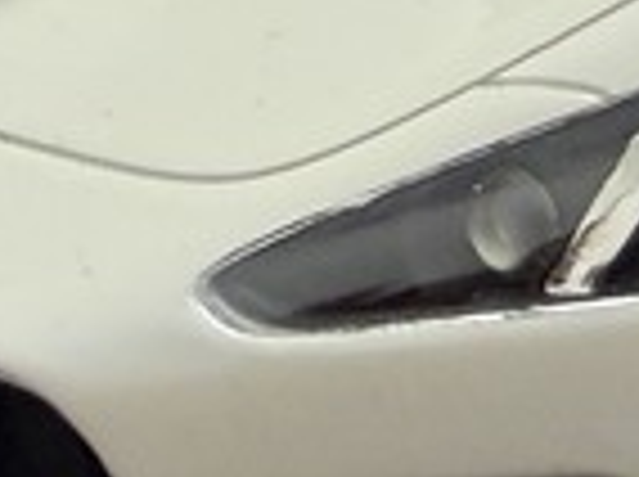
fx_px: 2433
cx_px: 500
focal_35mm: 132
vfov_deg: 10.9
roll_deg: -1.4
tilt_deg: -10.0
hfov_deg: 14.9
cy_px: -146
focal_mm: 2.22
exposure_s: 1/60
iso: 250
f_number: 2.2
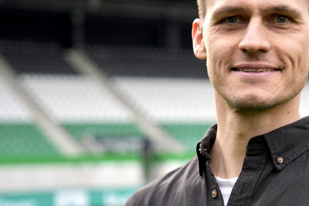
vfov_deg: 13.3
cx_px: 264
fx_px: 884
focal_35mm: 103
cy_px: 102
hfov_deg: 19.5
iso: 125
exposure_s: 1/800
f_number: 2.8
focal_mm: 54
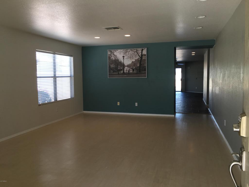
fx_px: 209
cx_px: 124
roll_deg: +0.6
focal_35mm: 29
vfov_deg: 48.2
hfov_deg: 61.7
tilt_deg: -4.5
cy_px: 94
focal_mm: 4.15
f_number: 2.2
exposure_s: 1/40
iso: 25
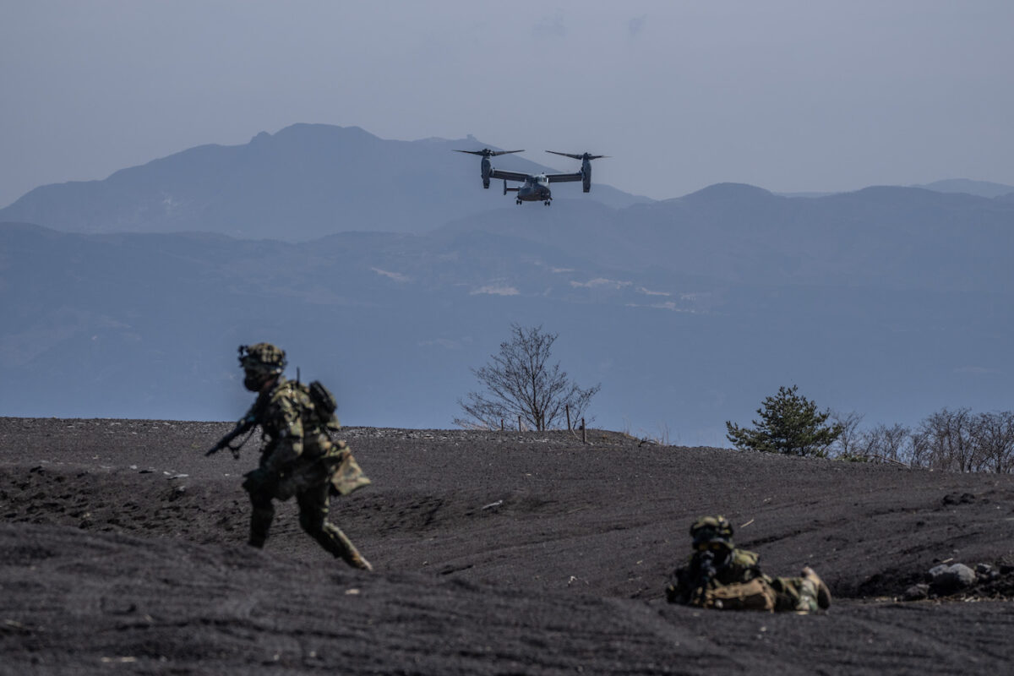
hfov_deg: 11.9
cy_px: 338
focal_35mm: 173
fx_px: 4872
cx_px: 507
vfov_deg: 7.9
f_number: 7.1
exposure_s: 1/2500
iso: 400
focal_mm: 173
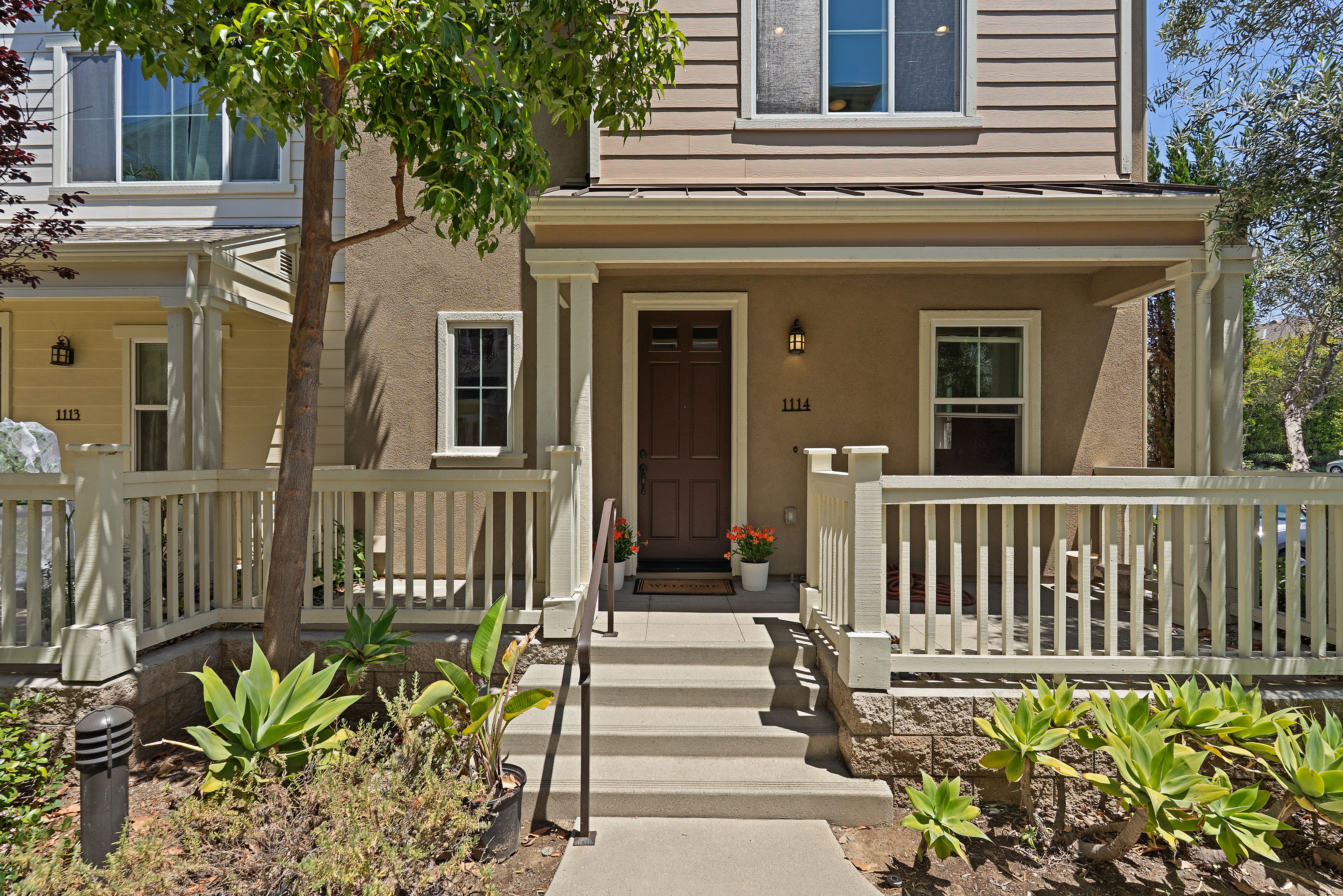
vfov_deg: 73.7
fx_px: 597
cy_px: 448
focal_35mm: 16
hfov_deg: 96.7
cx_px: 672
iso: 640
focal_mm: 16
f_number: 8
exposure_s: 1/800
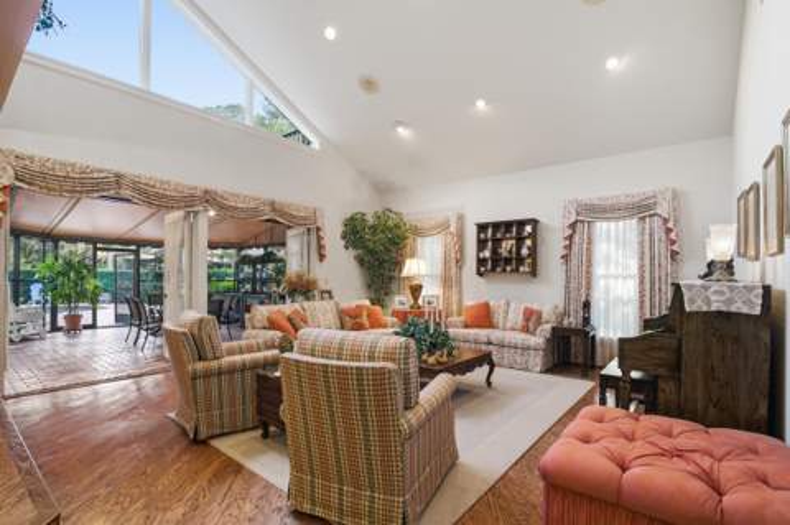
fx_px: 351
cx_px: 395
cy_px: 262
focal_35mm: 16
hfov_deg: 96.8
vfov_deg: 73.6
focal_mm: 16
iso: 800
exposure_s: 1/640
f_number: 8
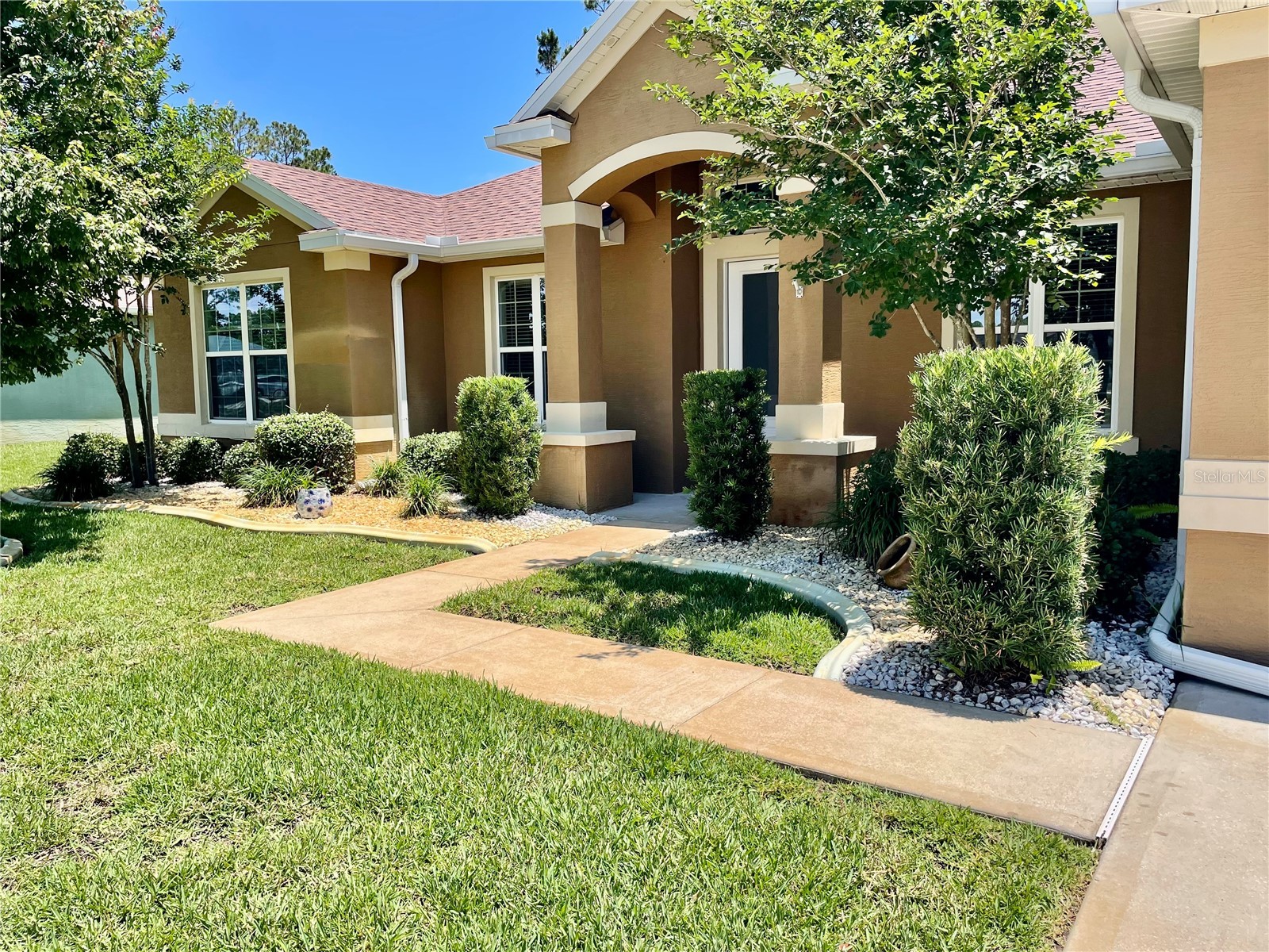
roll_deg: +0.9
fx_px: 953
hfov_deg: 67.3
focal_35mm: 26
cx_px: 634
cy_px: 476
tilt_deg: -4.9
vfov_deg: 53.1
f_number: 1.6
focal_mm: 4.2
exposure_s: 1/2132
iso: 32
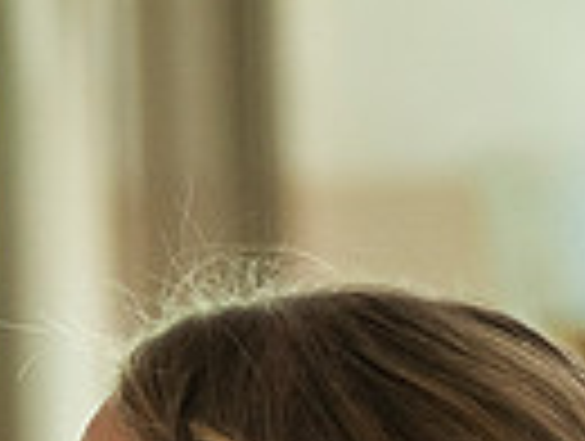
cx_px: -625
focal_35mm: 450
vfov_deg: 3.3
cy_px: 783
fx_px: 7619
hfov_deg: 4.3
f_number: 3.2
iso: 1600
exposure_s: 1/250
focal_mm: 100
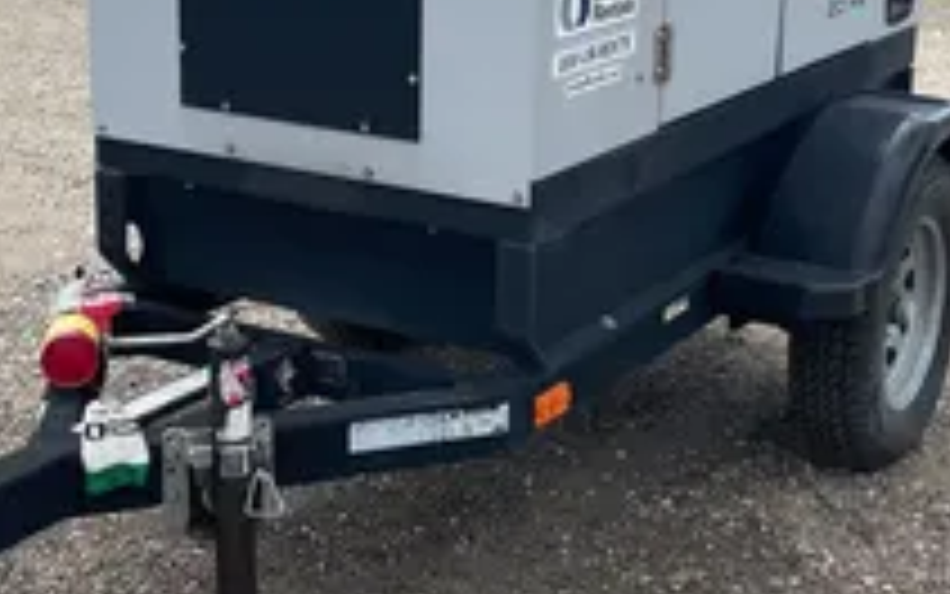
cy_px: 227
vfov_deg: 18.1
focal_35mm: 72
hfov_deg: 28.6
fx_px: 1865
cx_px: 432
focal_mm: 4.2
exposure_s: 1/2882
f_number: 1.6
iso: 32
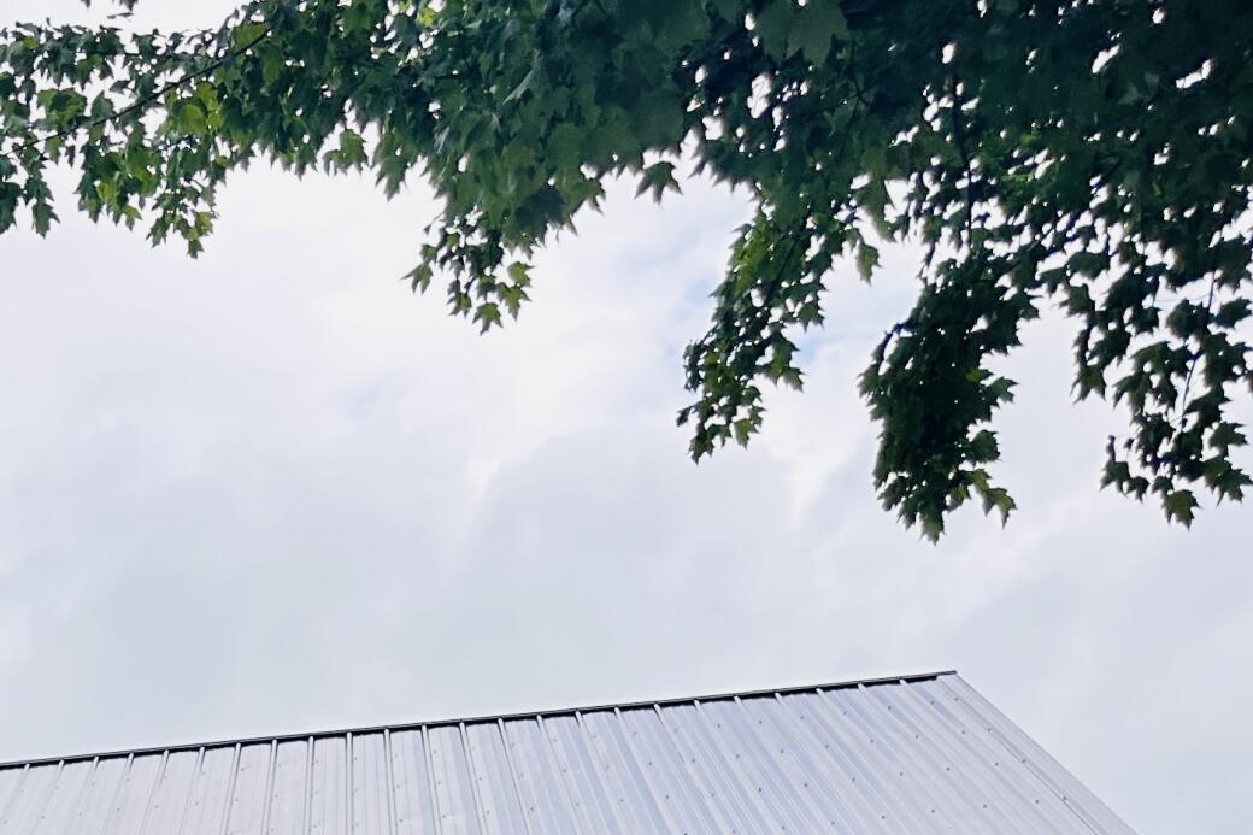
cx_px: -467
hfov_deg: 23.9
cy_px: 1288
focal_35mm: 72
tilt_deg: +4.0
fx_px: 2505
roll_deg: -0.5
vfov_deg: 17.0
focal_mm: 6.86
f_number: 1.78
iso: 80
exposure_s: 1/1374
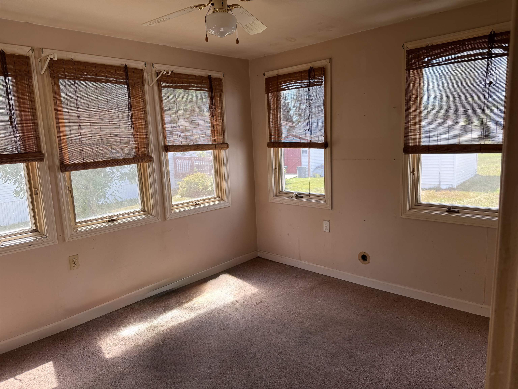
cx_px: 259
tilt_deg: -8.0
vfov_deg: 56.8
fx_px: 359
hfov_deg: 71.6
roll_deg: +3.0
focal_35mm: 24
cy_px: 194
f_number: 1.78
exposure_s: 1/247
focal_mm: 6.76
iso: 100
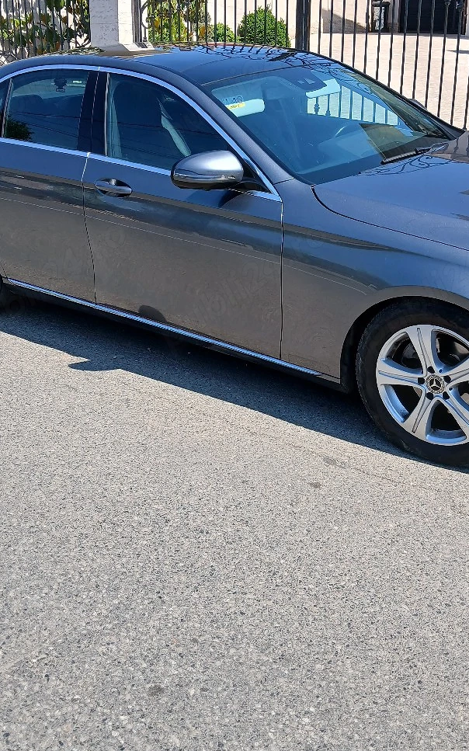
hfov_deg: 33.4
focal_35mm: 38
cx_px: 295
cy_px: 316
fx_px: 777
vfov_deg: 51.3
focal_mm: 3.98
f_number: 1.8
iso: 20
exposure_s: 1/476
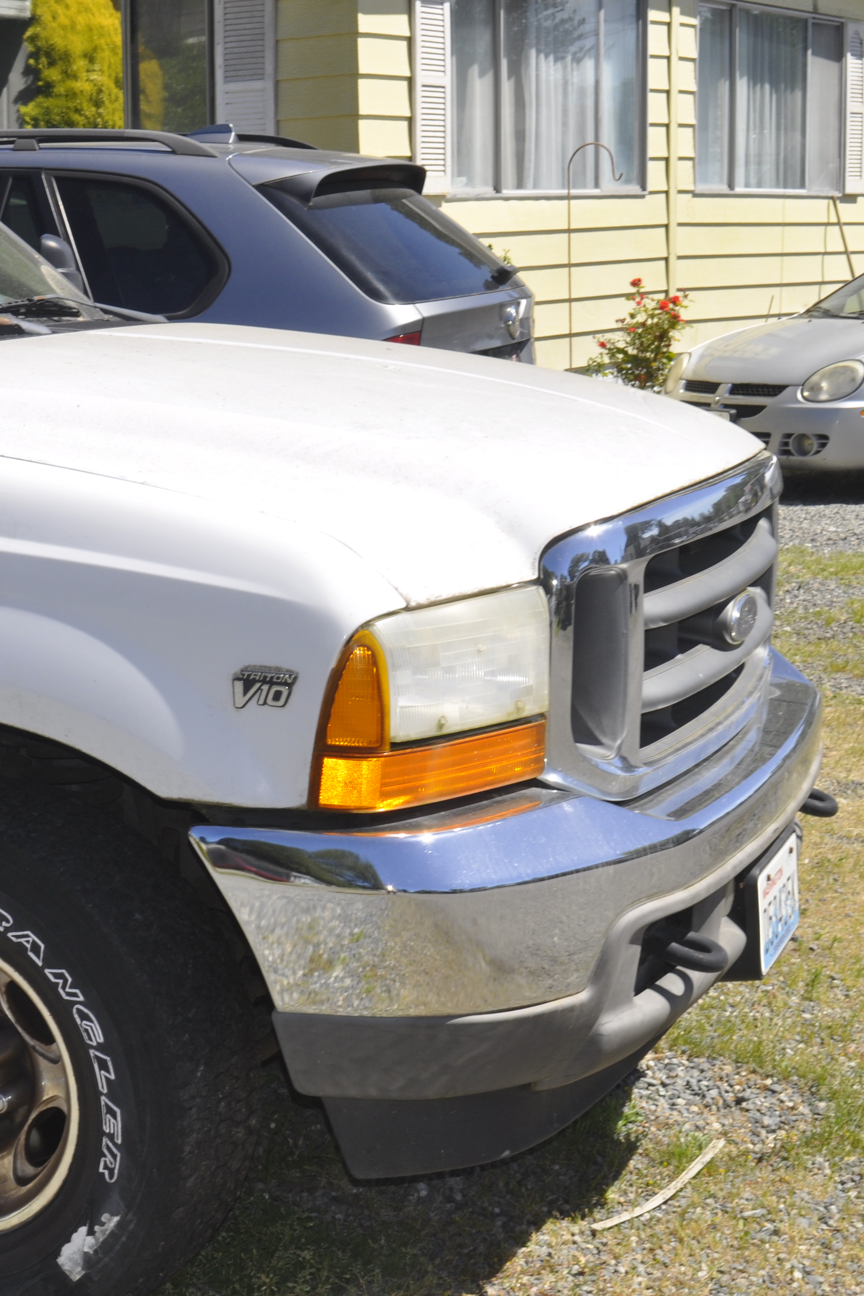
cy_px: 648
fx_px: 2548
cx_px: 66
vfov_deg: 28.5
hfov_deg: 18.9
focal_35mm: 71
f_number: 14
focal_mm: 31
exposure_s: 1/200
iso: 200
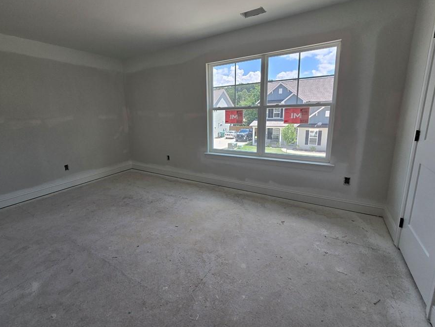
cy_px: 152
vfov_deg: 81.7
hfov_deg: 97.6
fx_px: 189
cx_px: 190
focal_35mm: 15
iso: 50
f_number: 2.2
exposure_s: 1/312
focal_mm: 2.2
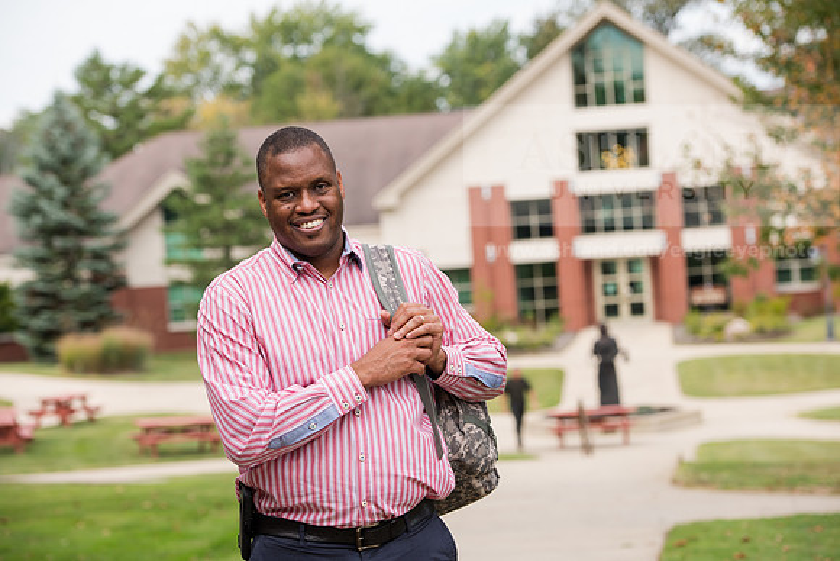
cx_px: 420
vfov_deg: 14.0
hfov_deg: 20.8
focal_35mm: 98
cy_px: 280
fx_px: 2287
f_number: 5
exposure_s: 1/320
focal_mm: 98
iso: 200
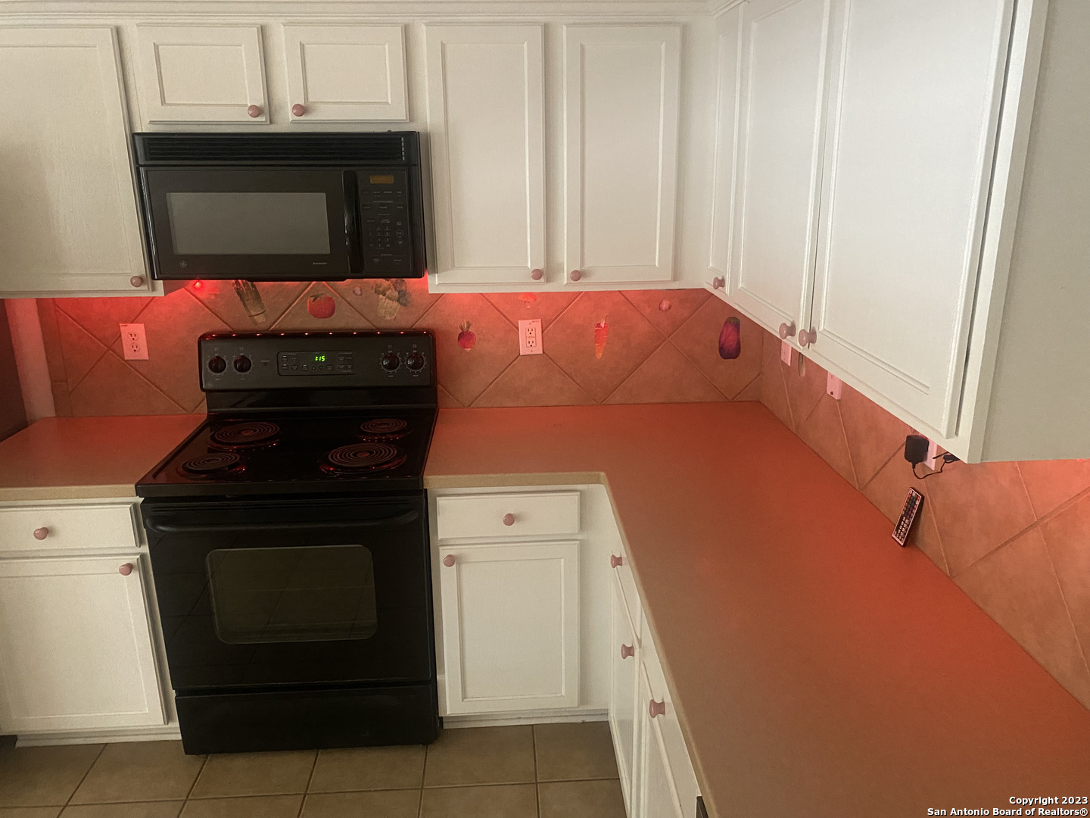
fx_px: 819
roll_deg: +0.6
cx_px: 545
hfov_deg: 67.3
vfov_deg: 53.1
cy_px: 409
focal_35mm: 26
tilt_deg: -15.3
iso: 640
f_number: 1.8
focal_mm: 4.25
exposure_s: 1/30
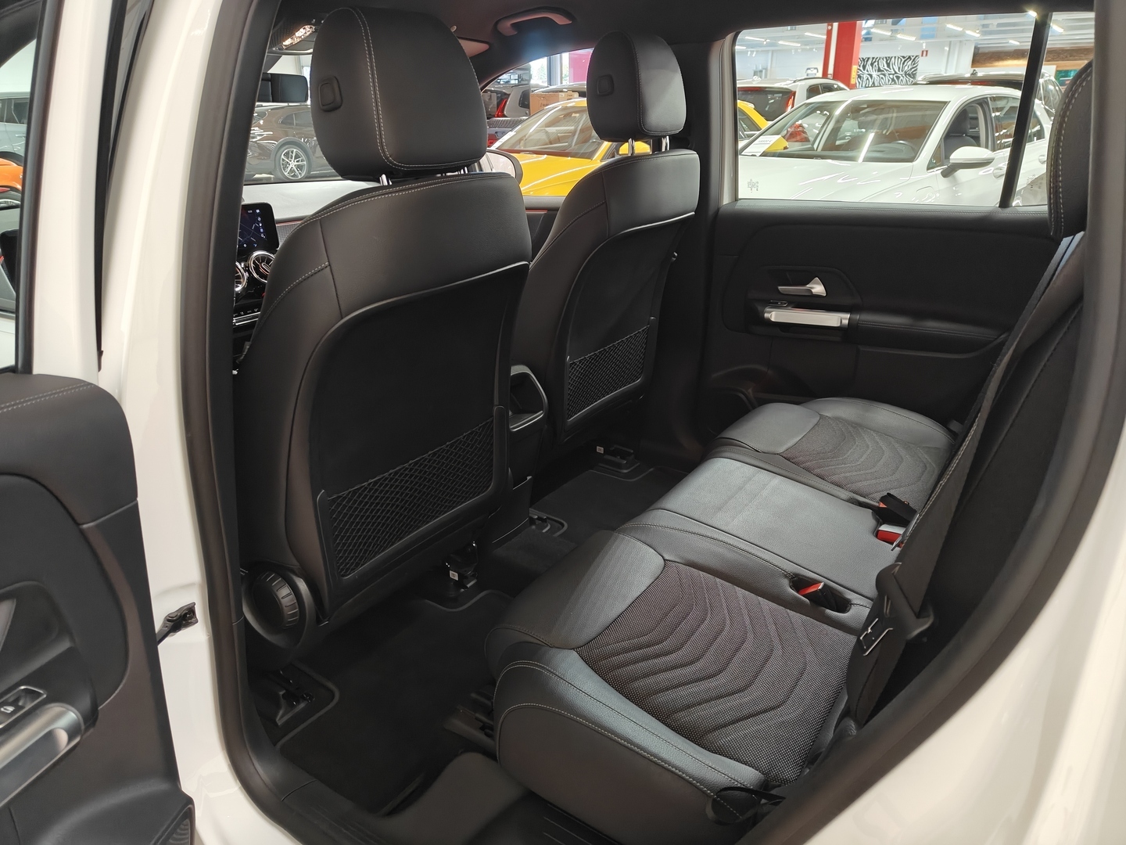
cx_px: 563
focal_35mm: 24
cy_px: 422
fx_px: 781
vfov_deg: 56.8
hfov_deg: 71.6
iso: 160
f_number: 1.8
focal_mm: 5.59
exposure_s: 1/49
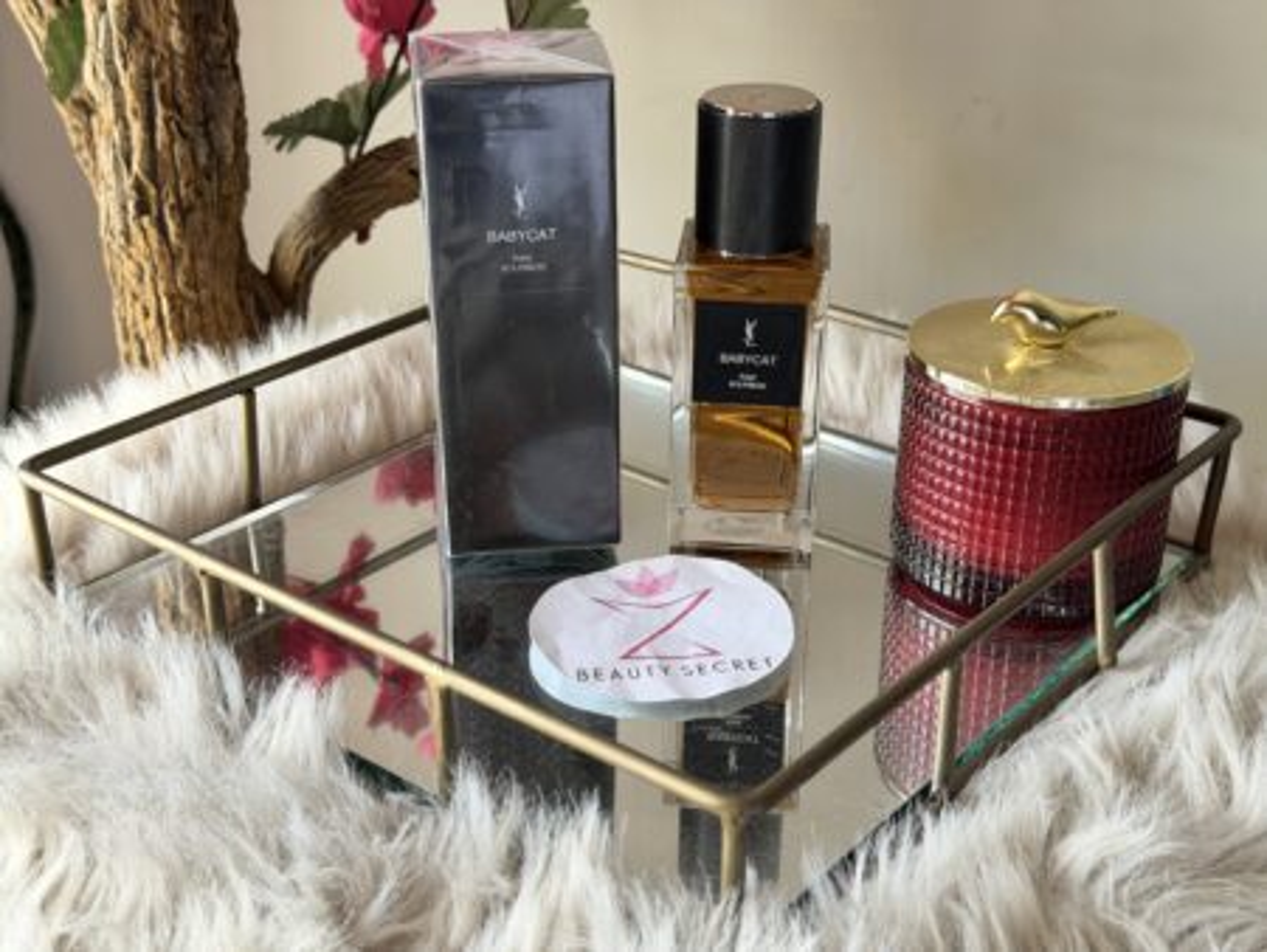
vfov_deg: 30.3
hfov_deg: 39.6
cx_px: 634
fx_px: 1758
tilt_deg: -26.7
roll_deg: +0.2
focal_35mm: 48
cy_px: 476
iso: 125
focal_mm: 6.76
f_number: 1.78
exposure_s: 1/60
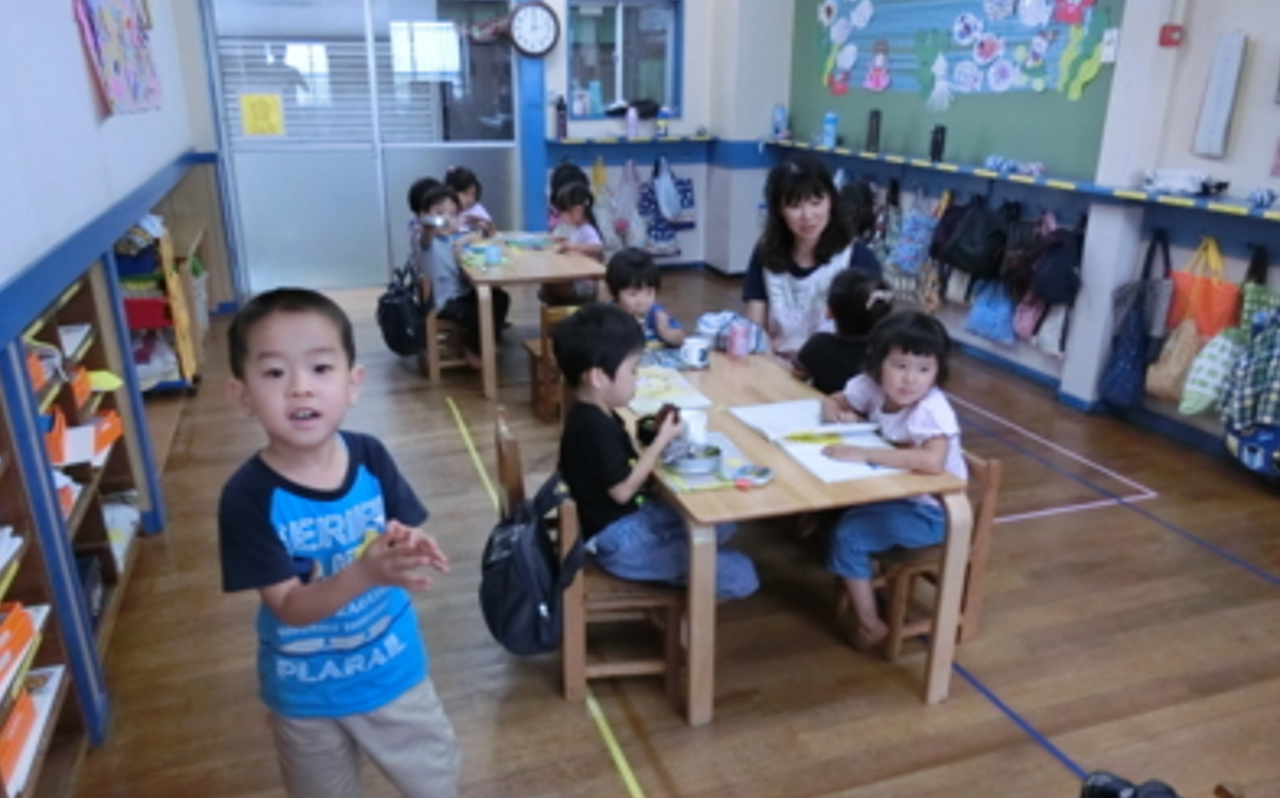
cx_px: 632
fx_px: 941
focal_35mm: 27
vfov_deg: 45.9
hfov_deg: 68.4
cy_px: 443
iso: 800
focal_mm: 4.5
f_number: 3.5
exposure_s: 1/100
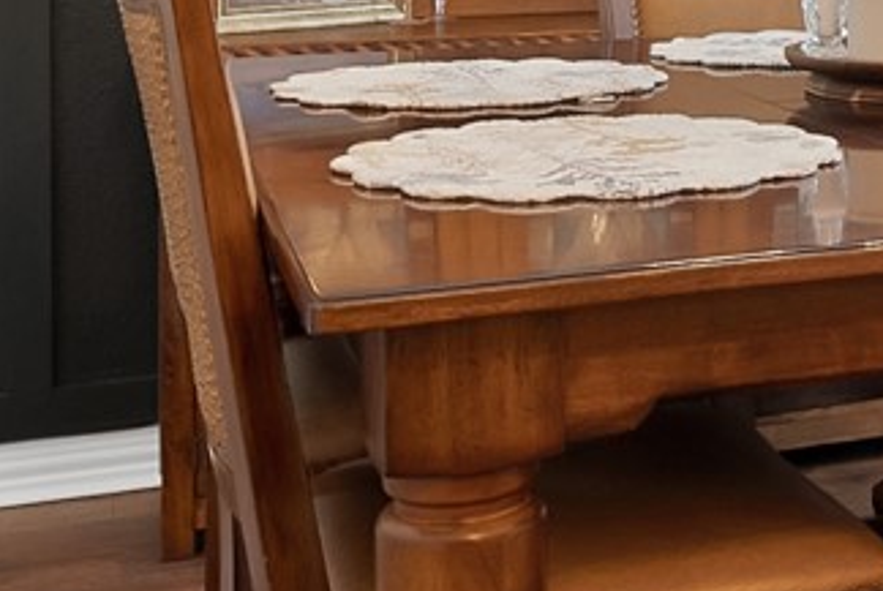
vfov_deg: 17.5
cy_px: -144
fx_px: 1818
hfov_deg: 24.3
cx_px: 1106
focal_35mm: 74
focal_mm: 12
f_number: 9
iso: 640
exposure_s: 1/2
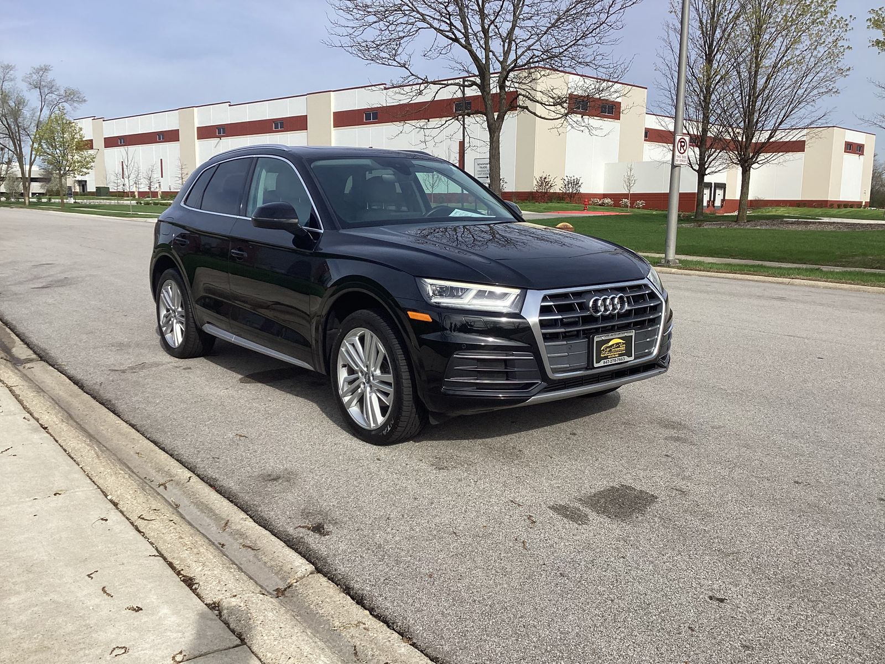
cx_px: 442
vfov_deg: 45.4
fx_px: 793
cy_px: 332
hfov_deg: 58.4
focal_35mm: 31
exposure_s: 1/1456
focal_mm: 3.3
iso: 25
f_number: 2.4
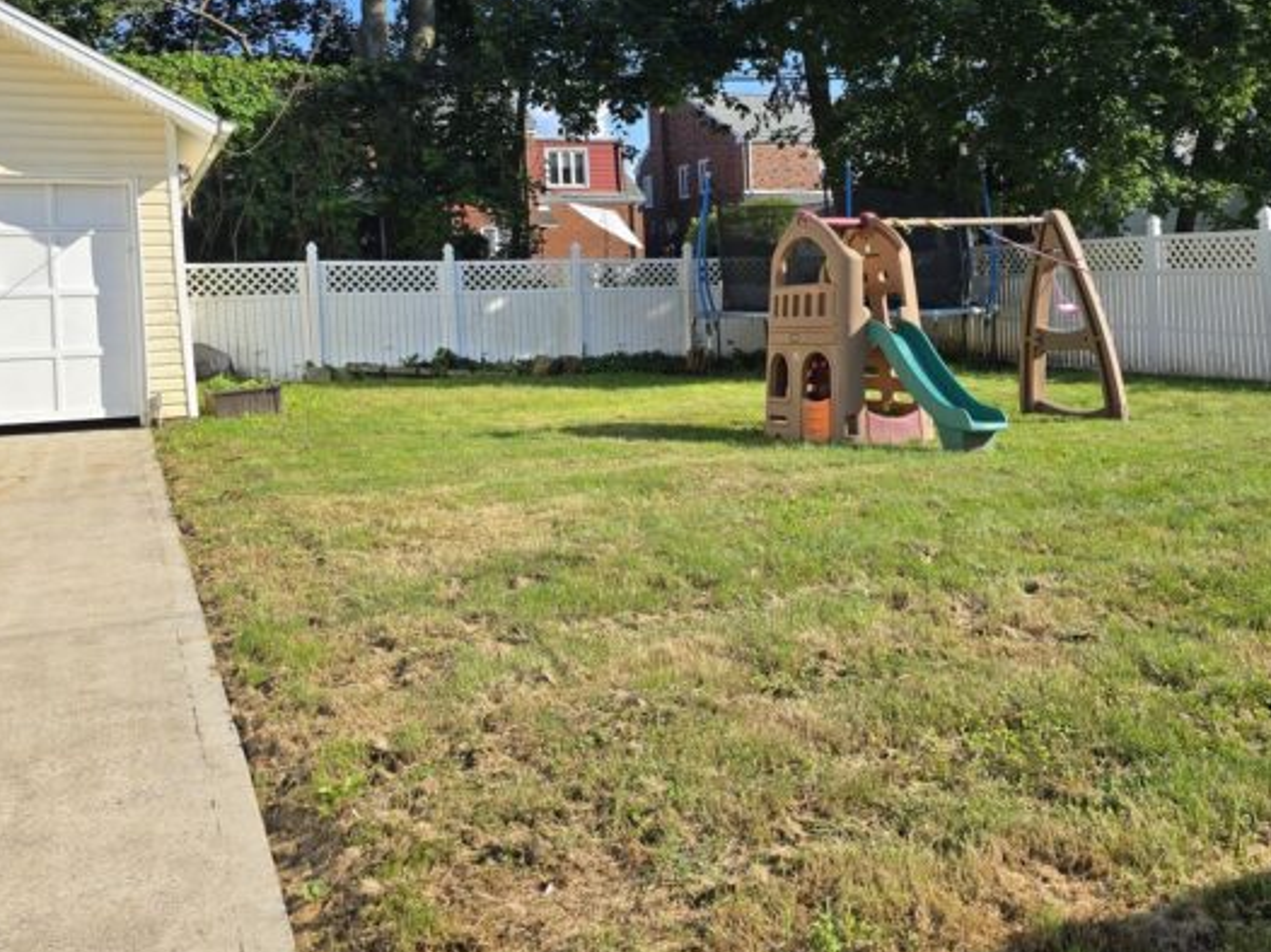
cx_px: 706
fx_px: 1285
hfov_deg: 52.5
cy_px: 324
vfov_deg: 40.2
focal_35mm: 35
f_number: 1.7
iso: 12
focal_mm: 6.3
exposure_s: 1/654
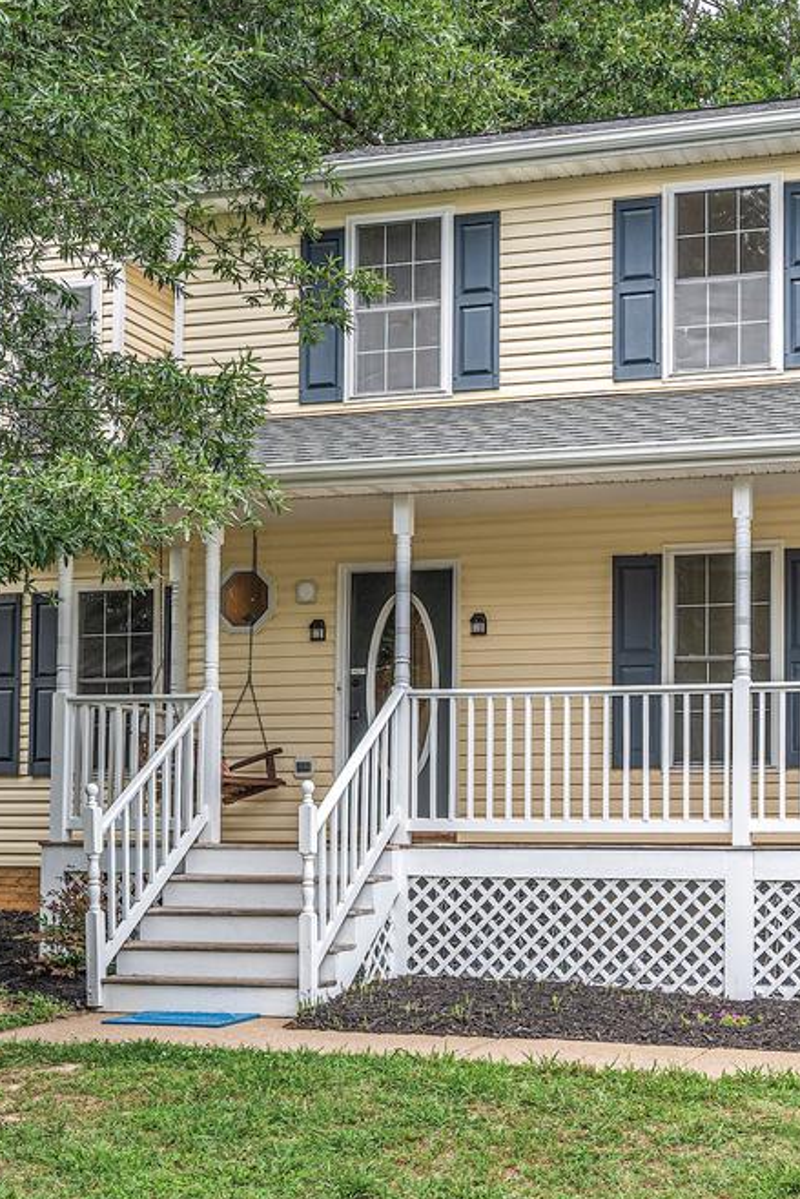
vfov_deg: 45.6
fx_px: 1425
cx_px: 470
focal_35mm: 43
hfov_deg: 31.3
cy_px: 613
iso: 180
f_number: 5.6
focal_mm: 27.5
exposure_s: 1/250
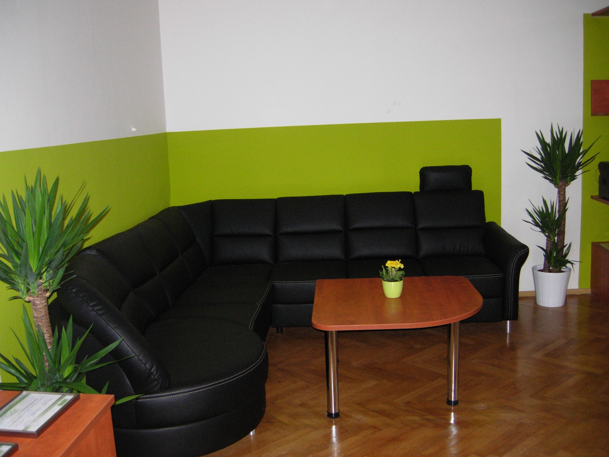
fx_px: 633
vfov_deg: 39.7
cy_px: 228
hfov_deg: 51.4
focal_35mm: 36
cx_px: 304
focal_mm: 7.5
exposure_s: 1/181
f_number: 2.7
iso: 200
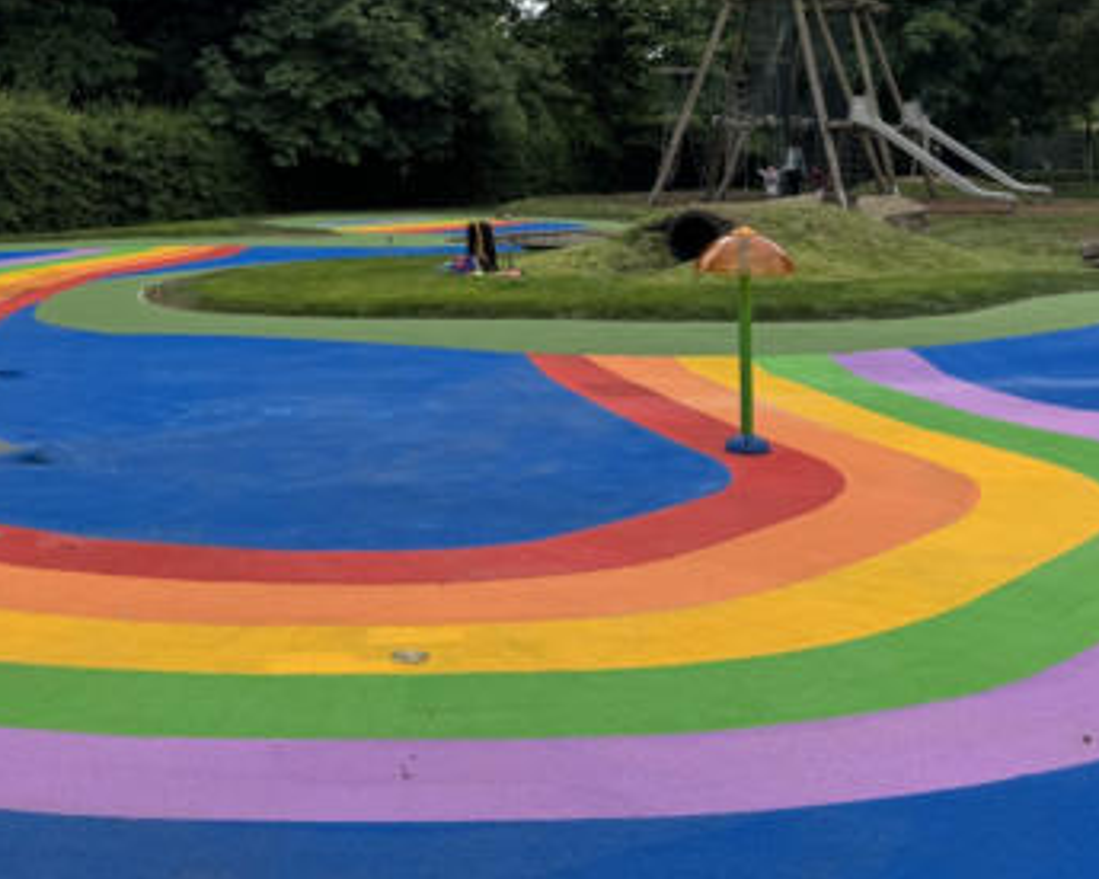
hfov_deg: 38.2
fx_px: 1561
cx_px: 343
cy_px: 142
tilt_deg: -0.3
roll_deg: -0.6
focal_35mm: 48
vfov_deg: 30.5
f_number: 1.78
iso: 80
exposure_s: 1/2710
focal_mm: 6.76
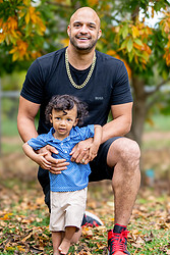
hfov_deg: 15.2
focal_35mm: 90
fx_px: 637
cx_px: 80
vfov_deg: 22.5
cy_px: 93
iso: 400
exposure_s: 1/400
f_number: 1.4
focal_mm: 50
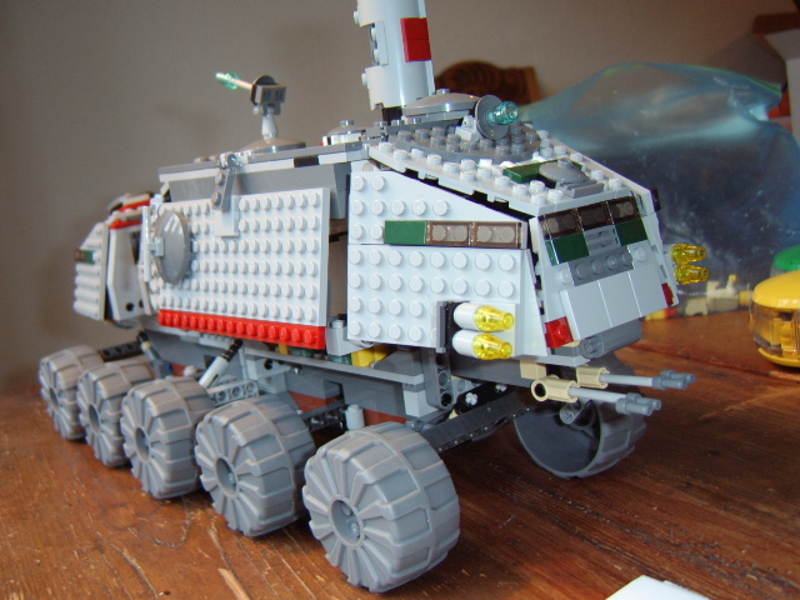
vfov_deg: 45.4
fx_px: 716
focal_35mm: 31
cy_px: 300
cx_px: 400
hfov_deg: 58.4
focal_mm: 8.13
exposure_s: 1/30
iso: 141
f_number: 2.7
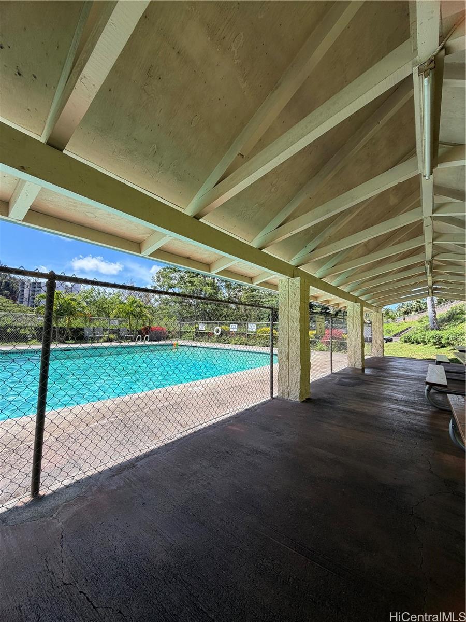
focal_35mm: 14
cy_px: 311
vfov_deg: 102.1
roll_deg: -1.6
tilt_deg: +5.0
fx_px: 251
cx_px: 233
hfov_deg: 85.7
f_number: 2.2
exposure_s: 1/527
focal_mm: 2.22
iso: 40
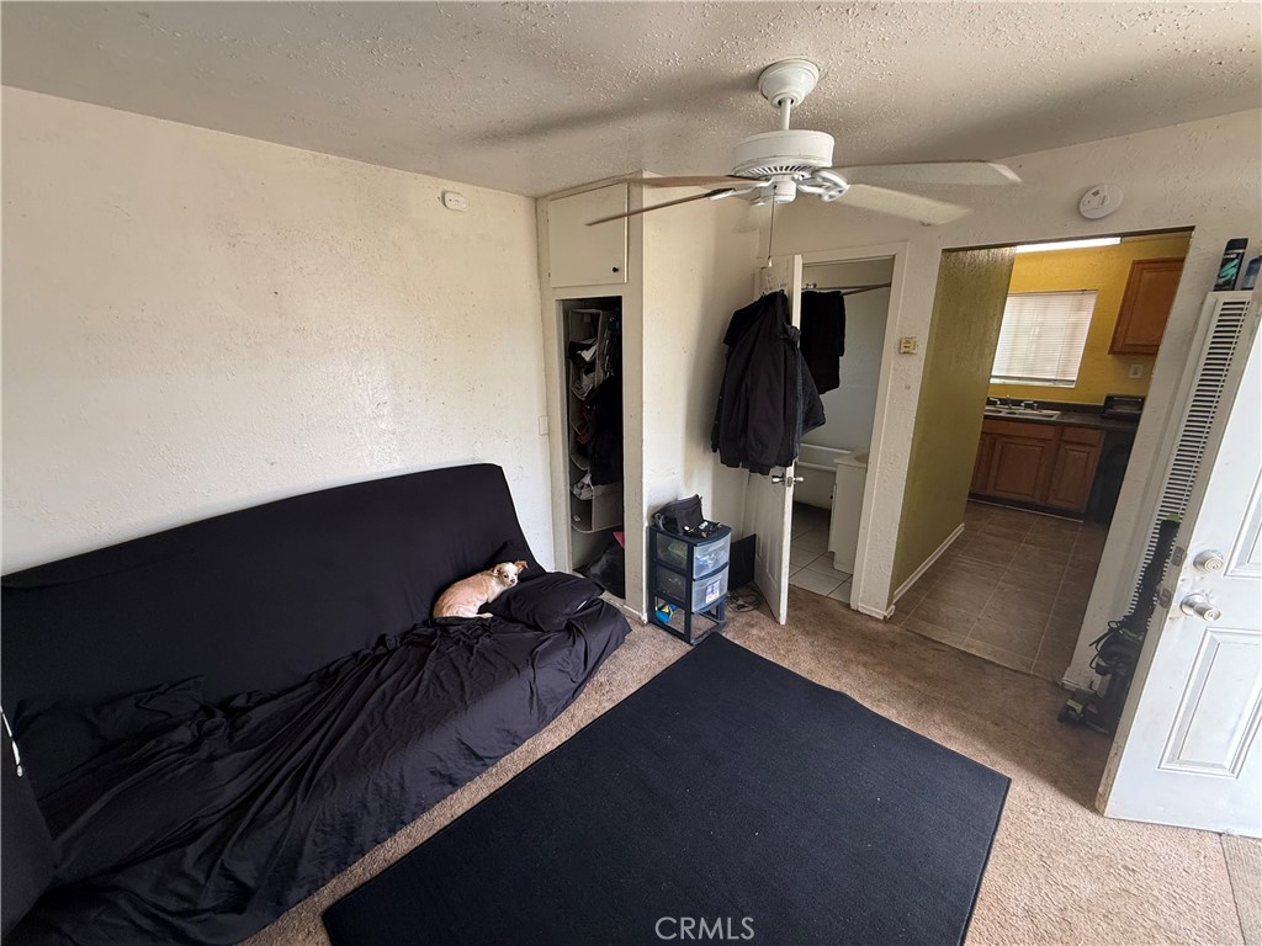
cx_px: 631
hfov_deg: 102.1
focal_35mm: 14
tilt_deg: -16.3
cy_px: 473
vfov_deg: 85.7
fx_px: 510
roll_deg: +0.6
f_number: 2.2
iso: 200
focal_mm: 2.22
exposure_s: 1/99
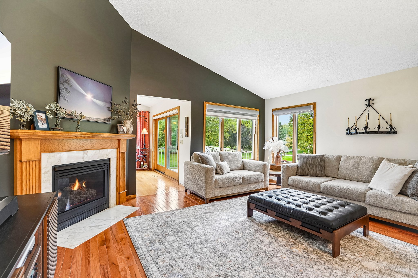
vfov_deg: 73.7
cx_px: 209
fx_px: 186
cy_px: 139
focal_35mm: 16
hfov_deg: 96.7
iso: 400
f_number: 8
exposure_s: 1/10
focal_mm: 16
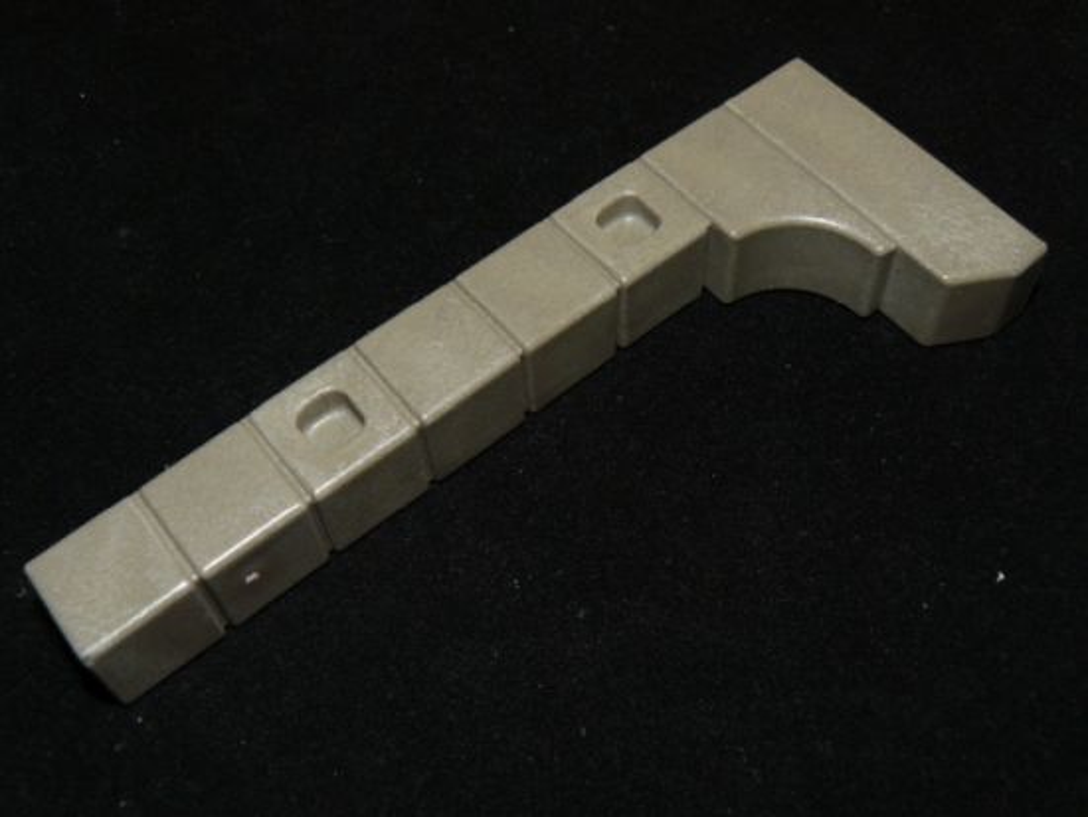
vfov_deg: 36.0
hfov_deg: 46.8
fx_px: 1258
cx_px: 544
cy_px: 408
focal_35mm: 40
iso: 100
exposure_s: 1/30
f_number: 4
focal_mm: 6
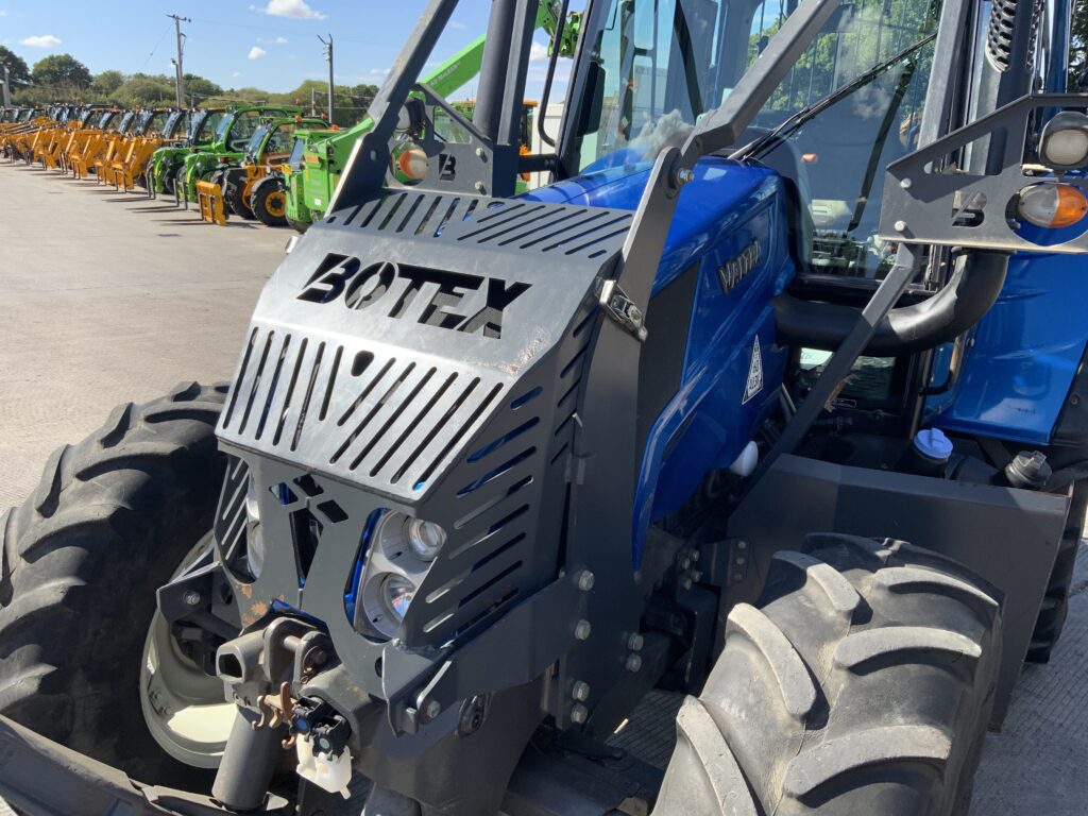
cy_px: 408
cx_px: 544
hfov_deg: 61.7
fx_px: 911
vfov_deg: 48.2
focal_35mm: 29
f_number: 1.8
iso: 16
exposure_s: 1/829
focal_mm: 3
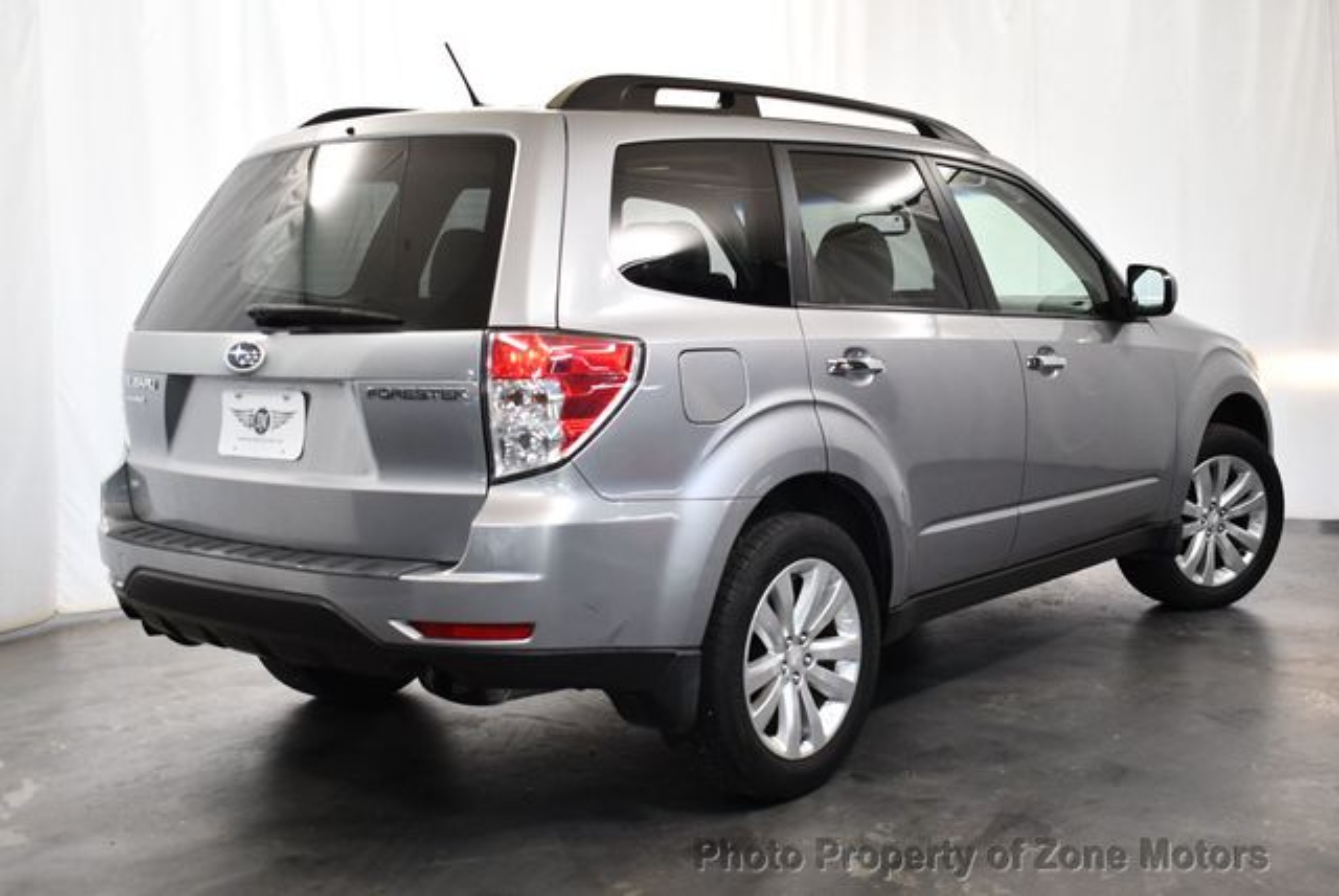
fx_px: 1712
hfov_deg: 42.7
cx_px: 670
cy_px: 448
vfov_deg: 29.3
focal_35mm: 46
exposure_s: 1/125
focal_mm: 23
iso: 900
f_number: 3.8
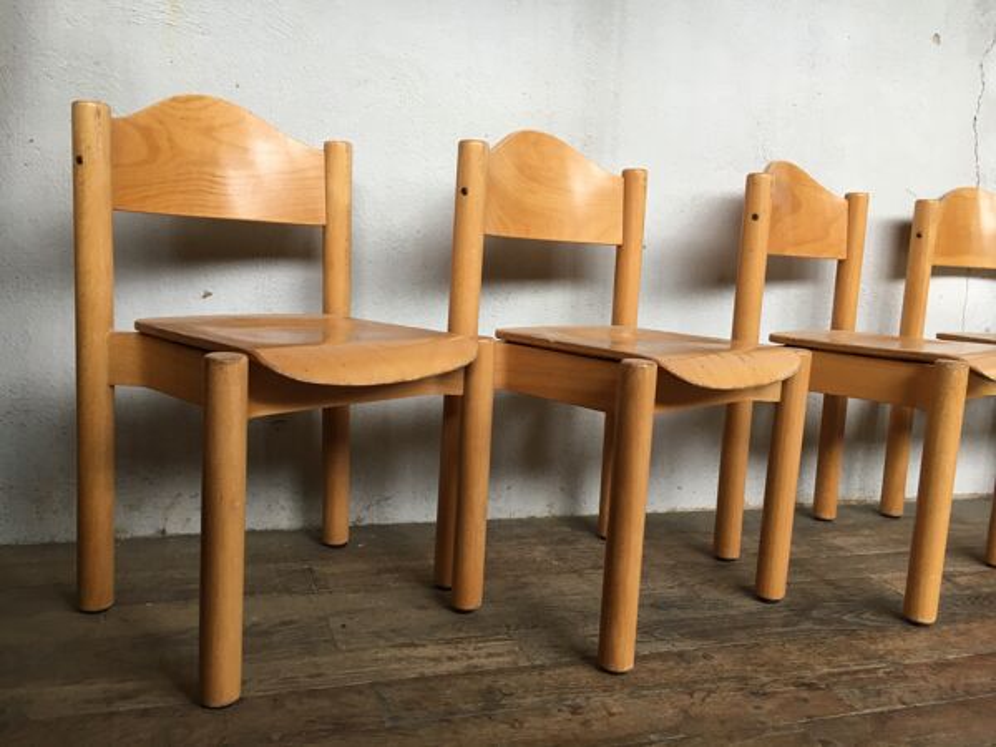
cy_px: 374
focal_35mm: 29
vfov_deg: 48.2
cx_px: 498
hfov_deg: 61.7
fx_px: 834
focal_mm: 4.15
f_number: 2.2
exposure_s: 1/33
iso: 100
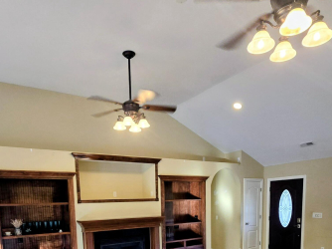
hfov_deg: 67.3
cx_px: 158
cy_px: 238
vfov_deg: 46.1
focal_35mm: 26
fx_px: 249
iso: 80
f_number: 2.2
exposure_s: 1/60
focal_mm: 2.2
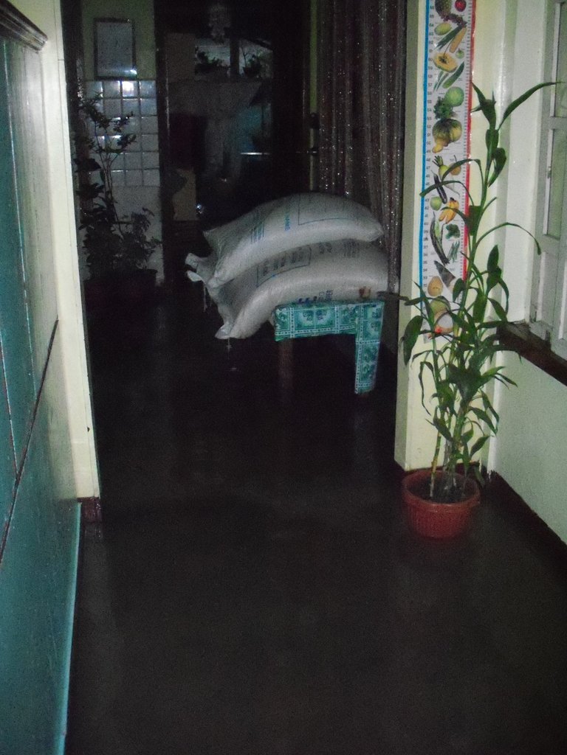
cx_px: 284
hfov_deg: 37.7
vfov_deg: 49.0
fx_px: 830
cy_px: 378
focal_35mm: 38
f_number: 3.5
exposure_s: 1/500
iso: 1600
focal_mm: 6.3
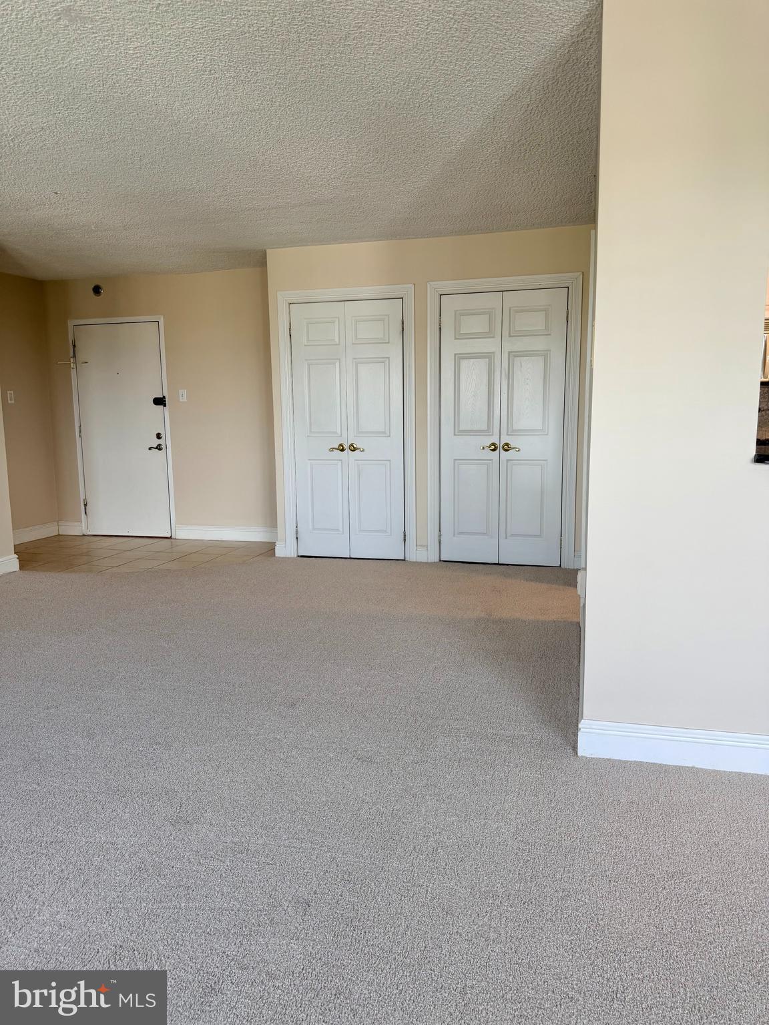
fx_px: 711
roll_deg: +0.9
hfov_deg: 56.8
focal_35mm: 24
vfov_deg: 71.6
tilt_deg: -8.2
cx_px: 384
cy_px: 512
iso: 80
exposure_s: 1/120
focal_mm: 6.76
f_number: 1.78
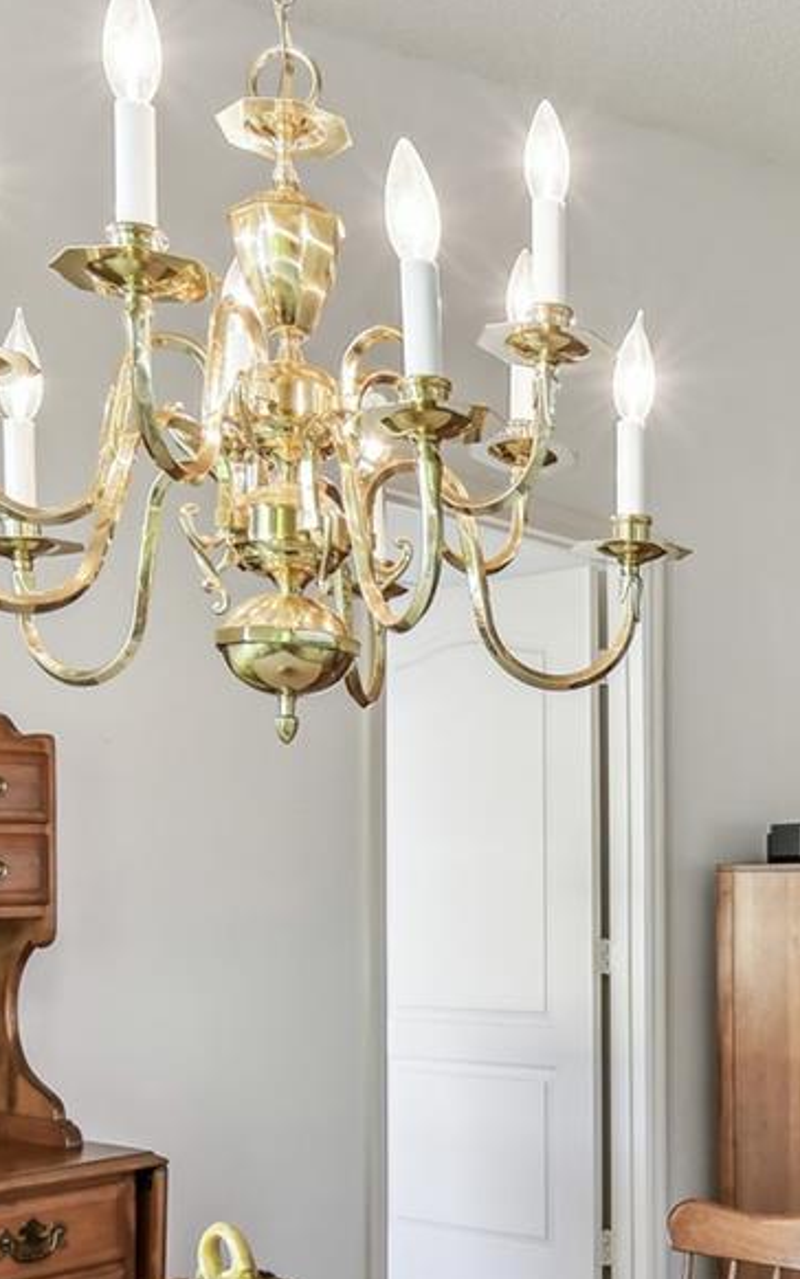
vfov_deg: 46.2
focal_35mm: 42
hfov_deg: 29.5
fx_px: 1464
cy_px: 881
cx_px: 697
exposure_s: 1/8
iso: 100
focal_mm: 10
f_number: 7.1
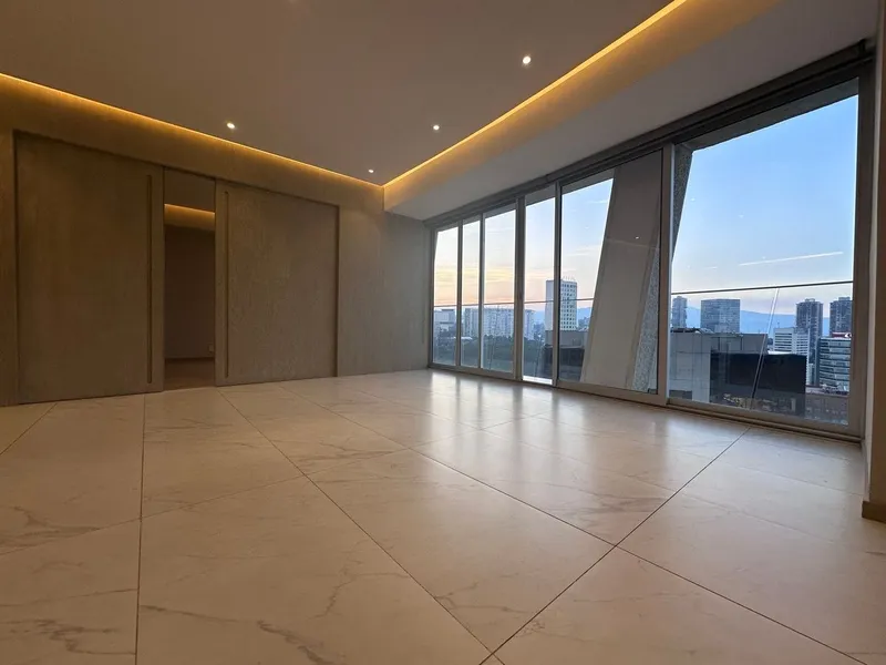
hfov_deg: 102.1
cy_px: 332
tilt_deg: -0.9
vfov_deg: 85.7
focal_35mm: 14
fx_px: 358
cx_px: 443
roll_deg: -0.4
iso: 80
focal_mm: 2.22
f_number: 2.2
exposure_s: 1/120
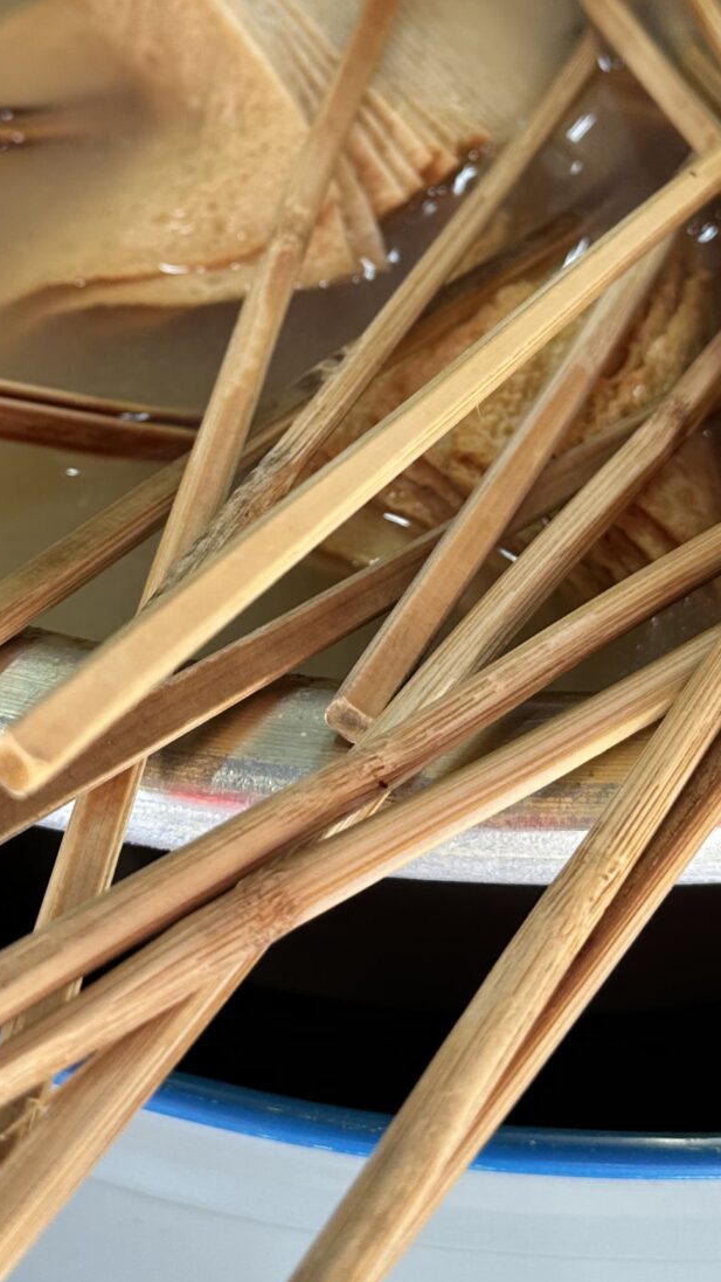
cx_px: 403
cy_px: 354
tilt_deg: -45.3
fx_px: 2073
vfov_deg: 33.8
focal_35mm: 61
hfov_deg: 19.7
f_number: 1.78
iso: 64
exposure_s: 1/120
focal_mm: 6.86
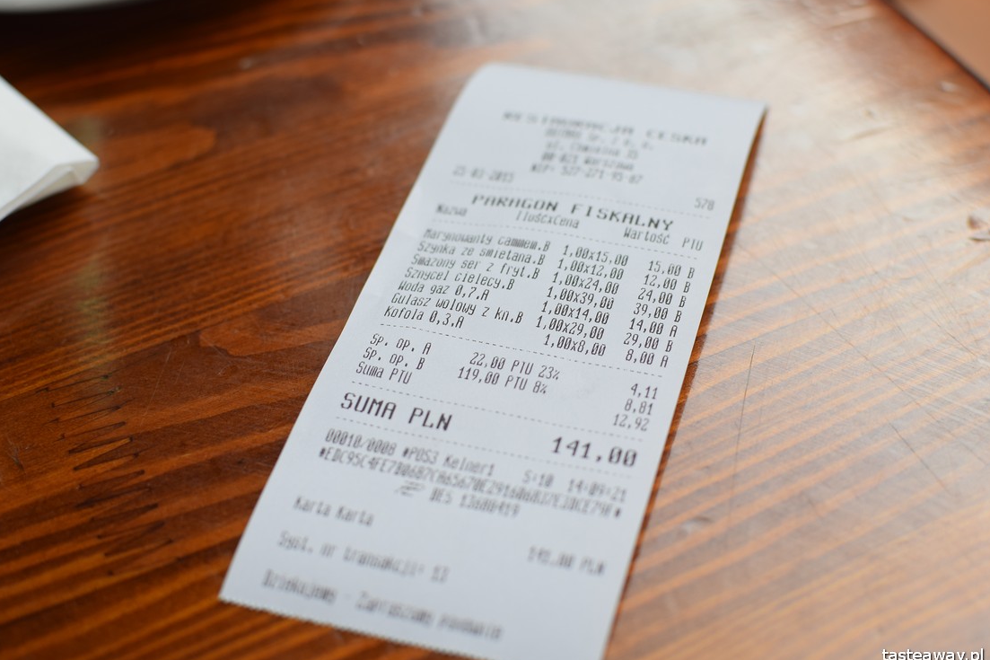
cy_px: 332
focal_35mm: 54
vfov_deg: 25.3
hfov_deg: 37.2
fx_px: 1471
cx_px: 487
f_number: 4.5
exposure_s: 1/125
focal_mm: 35
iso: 110
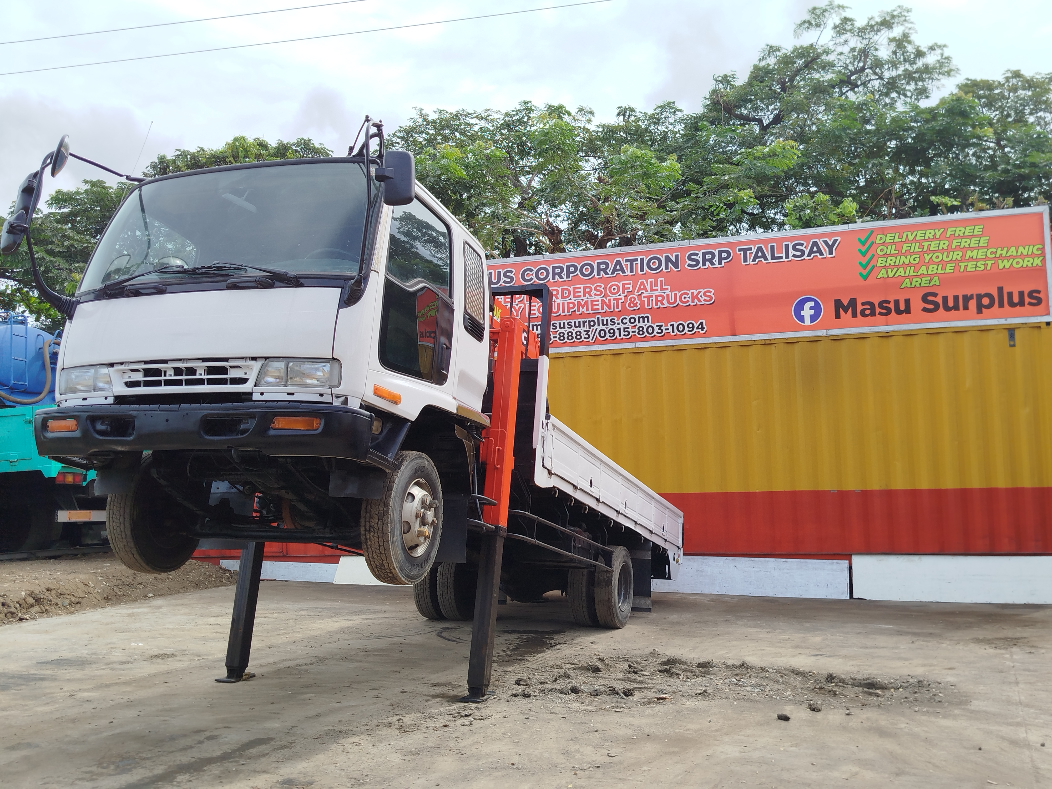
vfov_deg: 42.9
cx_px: 526
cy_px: 394
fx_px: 1003
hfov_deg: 55.4
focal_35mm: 33
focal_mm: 5.31
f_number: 1.7
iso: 50
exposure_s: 1/713
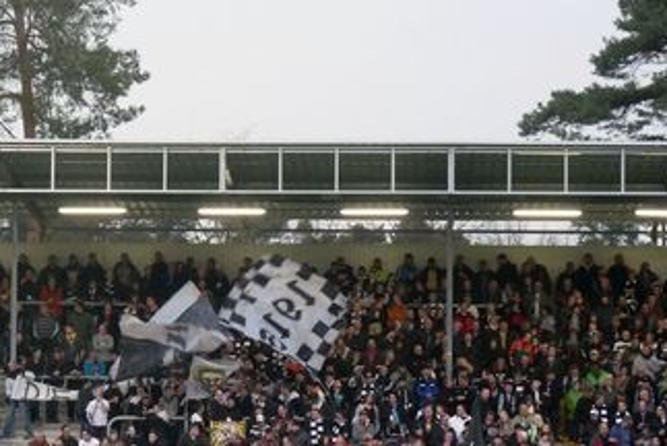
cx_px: 273
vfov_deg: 6.6
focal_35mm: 207
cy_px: 342
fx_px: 3839
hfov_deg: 9.9
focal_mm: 20.1
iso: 400
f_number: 3.6
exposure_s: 1/60
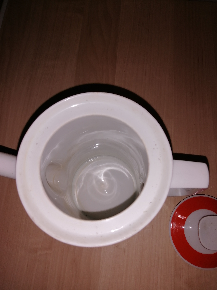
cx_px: 108
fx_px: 217
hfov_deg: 53.1
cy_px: 145
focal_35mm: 26
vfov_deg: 67.3
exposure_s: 1/133
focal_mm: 3.96
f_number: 1.8
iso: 50
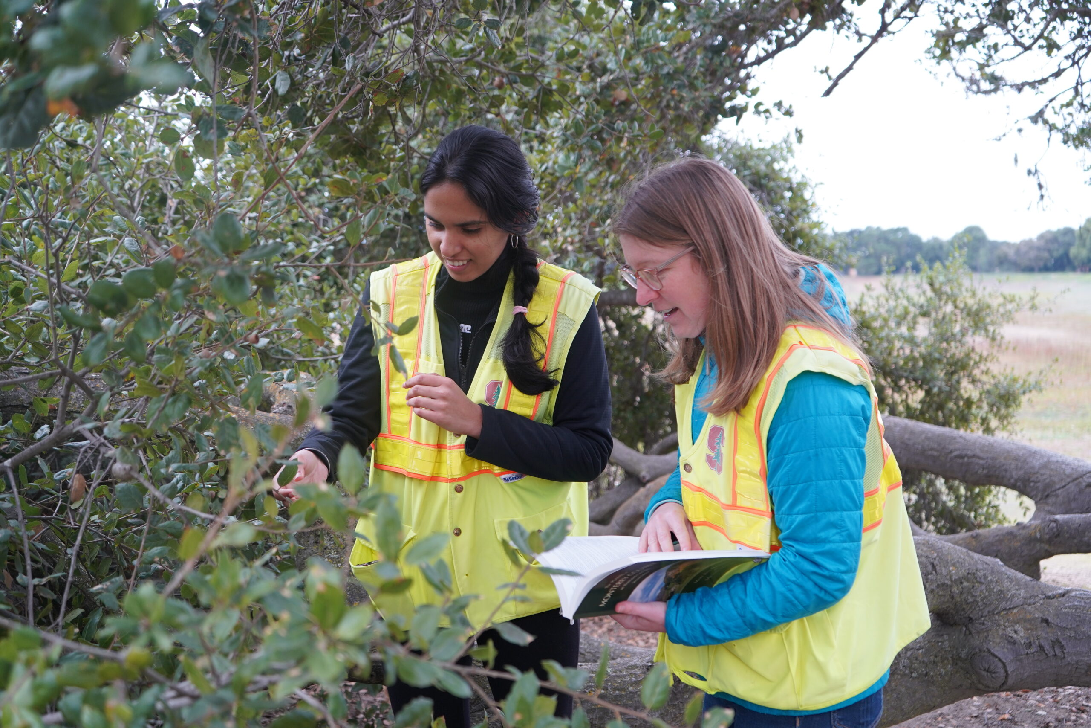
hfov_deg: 49.6
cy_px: 364
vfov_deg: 34.2
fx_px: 1182
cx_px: 546
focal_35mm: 39
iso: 500
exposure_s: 1/160
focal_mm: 39
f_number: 4
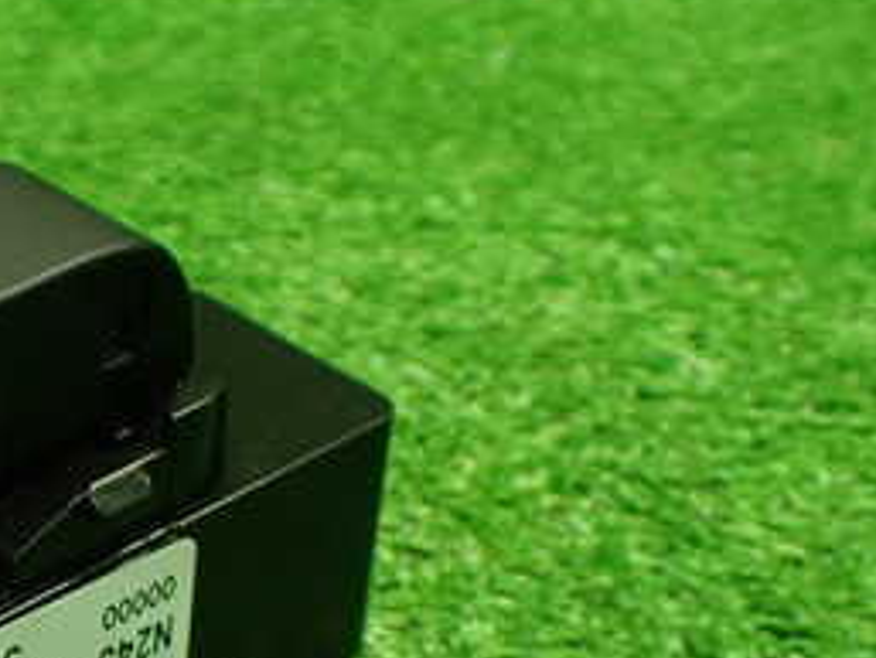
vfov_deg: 20.5
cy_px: 634
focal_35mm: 70
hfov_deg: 25.3
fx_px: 1772
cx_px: -136
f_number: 2.3
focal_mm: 5.4
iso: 800
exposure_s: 1/125
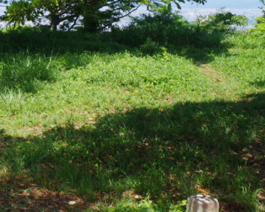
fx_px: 502
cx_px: -14
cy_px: 36
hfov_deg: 27.5
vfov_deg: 23.4
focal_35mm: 64
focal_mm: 18
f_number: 11
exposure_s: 1/100
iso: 200
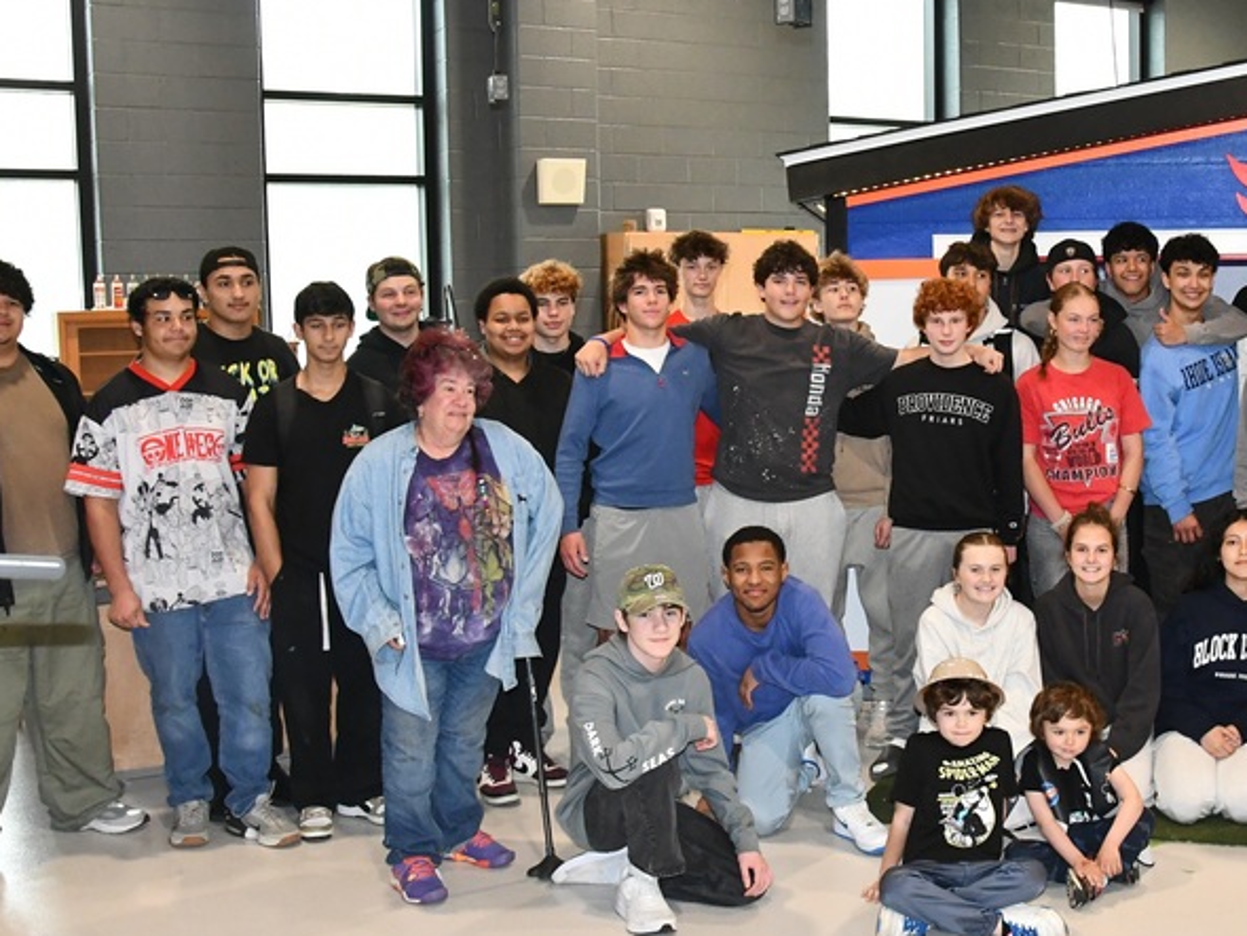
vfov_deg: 32.9
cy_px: 487
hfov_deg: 41.6
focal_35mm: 44
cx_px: 936
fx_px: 1586
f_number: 7.1
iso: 3200
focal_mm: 18
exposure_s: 1/250
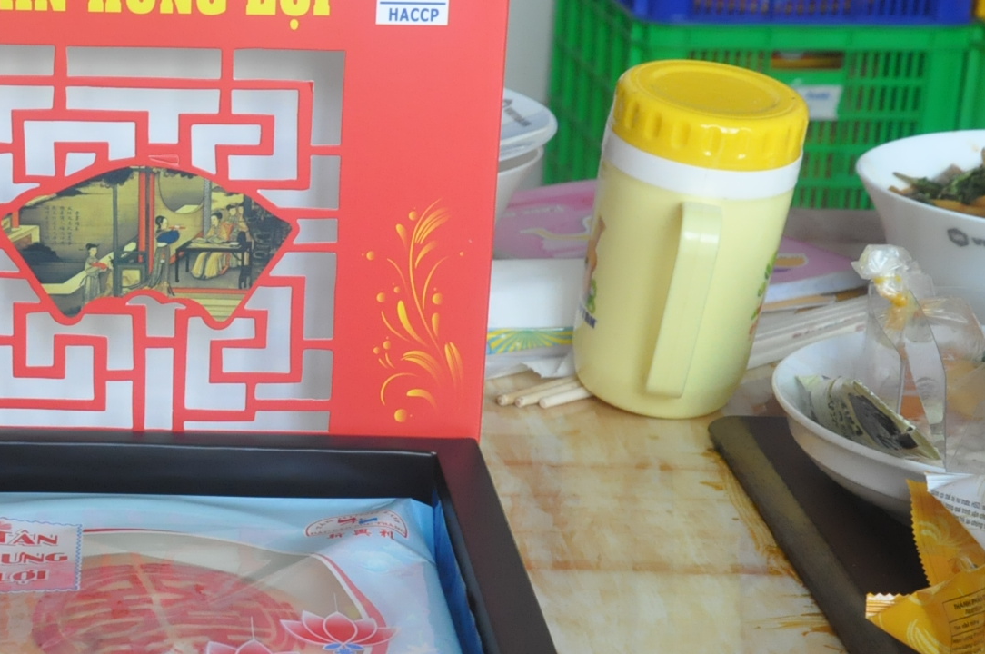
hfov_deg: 22.6
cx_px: 198
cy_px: 414
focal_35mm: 89
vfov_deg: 15.3
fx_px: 2432
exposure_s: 1/60
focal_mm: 30
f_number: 8
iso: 2000
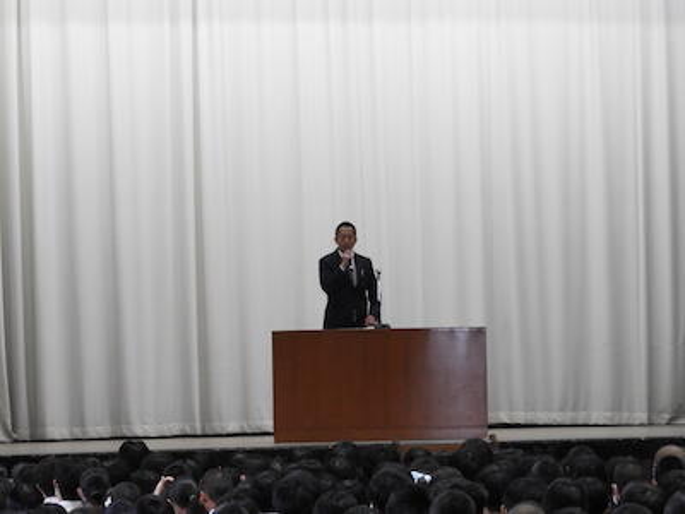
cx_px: 342
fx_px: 3958
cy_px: 257
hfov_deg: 9.9
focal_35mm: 200
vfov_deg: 7.4
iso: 400
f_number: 5.3
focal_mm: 35.8
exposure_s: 1/30
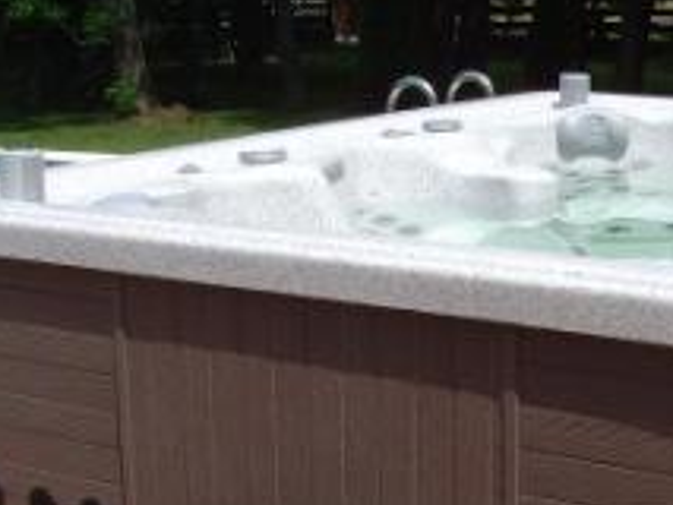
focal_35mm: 82
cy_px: 420
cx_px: 540
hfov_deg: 23.5
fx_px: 1595
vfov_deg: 17.8
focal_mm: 6.6
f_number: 6.3
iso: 80
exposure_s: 1/250
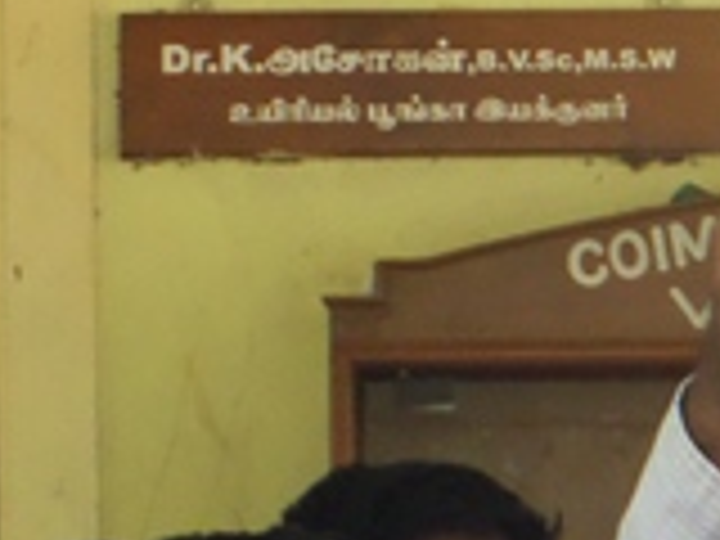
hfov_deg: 6.3
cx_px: 1447
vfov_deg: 4.8
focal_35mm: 305
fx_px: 6344
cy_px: 873
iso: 480
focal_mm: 11.9
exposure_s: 1/45
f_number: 4.2
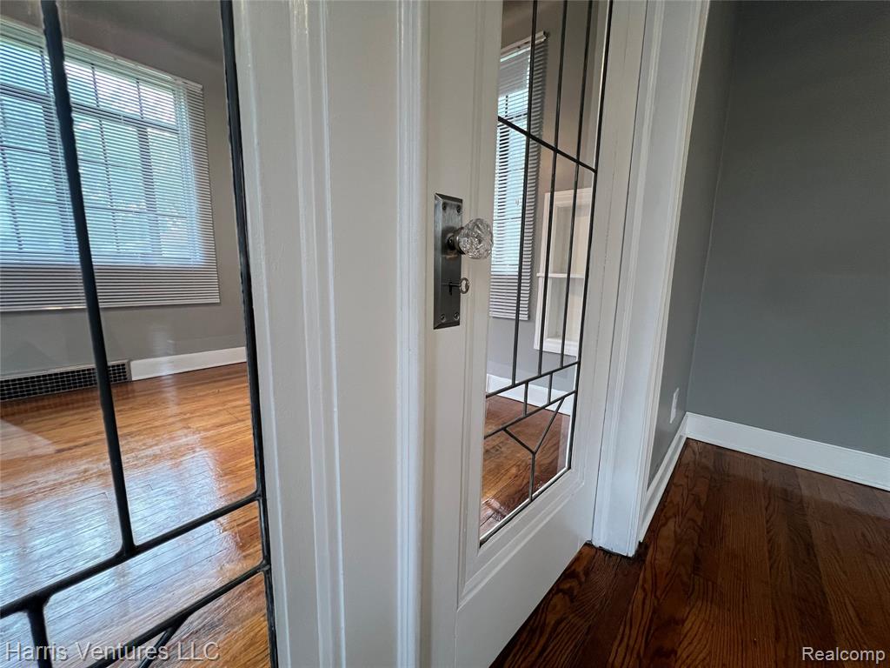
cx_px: 445
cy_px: 334
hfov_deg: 106.2
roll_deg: -1.0
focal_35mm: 13
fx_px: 334
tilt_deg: -10.3
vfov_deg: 89.9
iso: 250
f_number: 1.8
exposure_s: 1/120
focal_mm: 1.57
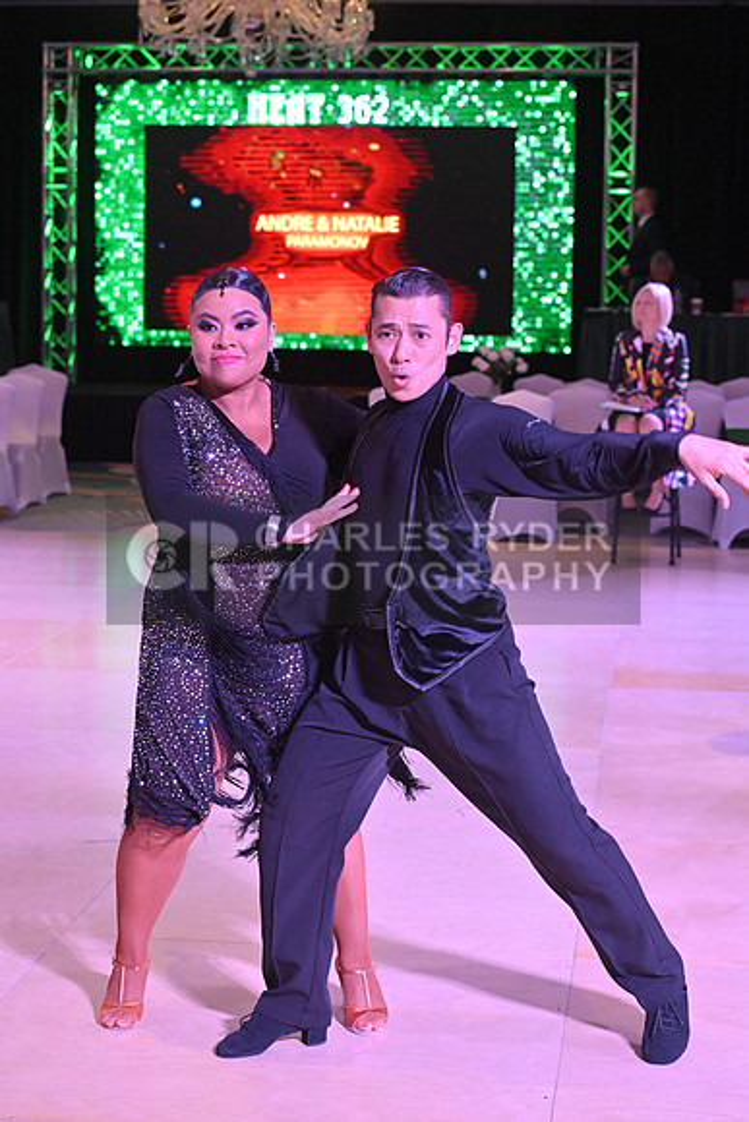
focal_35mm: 70
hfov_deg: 19.5
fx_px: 2183
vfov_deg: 28.8
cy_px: 561
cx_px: 374
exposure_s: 1/400
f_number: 6.3
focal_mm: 70
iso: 5000
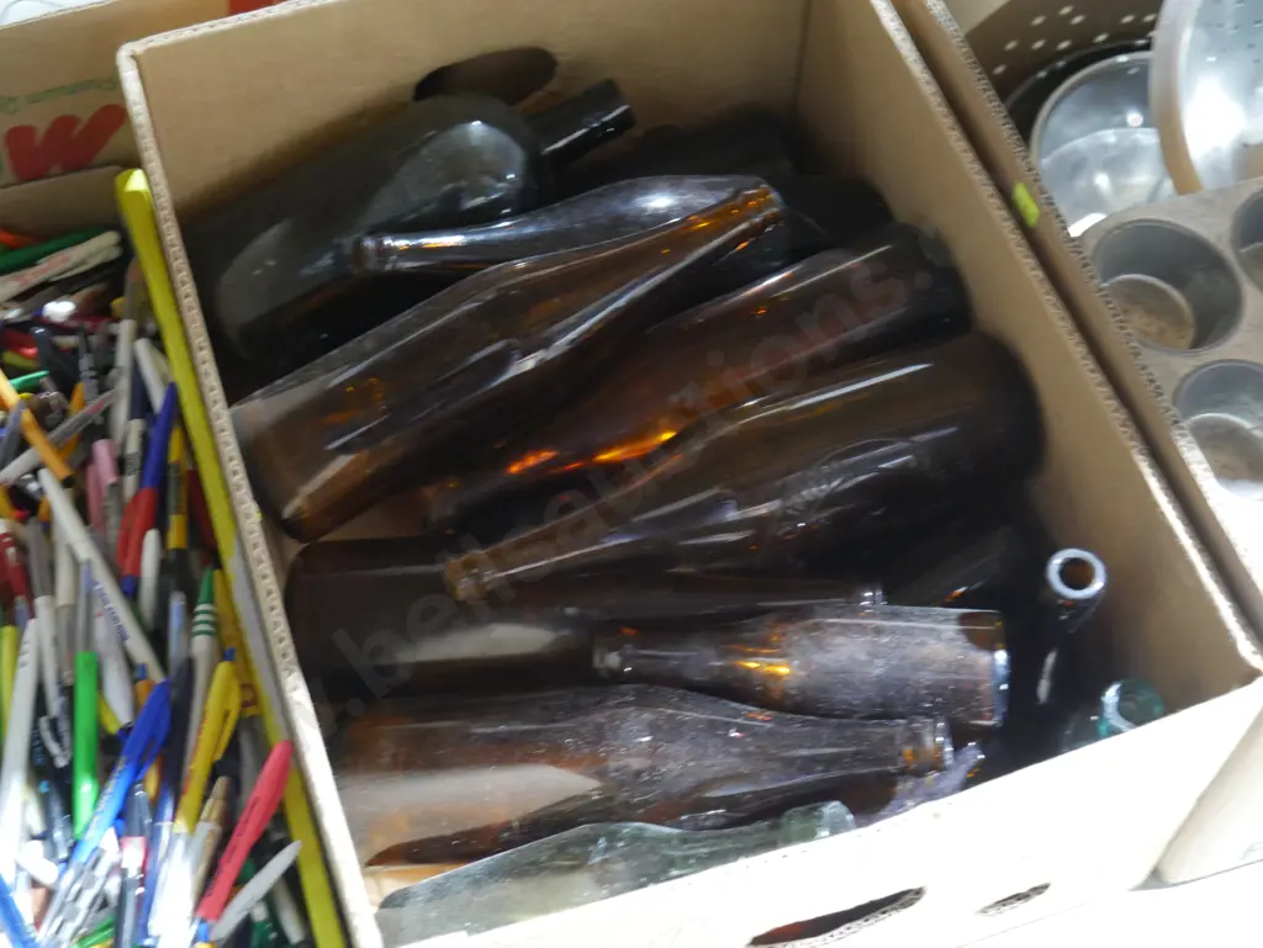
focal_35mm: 52
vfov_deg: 28.1
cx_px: 632
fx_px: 1898
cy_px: 474
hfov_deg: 36.8
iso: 3200
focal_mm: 26
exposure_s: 1/13
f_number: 5.3
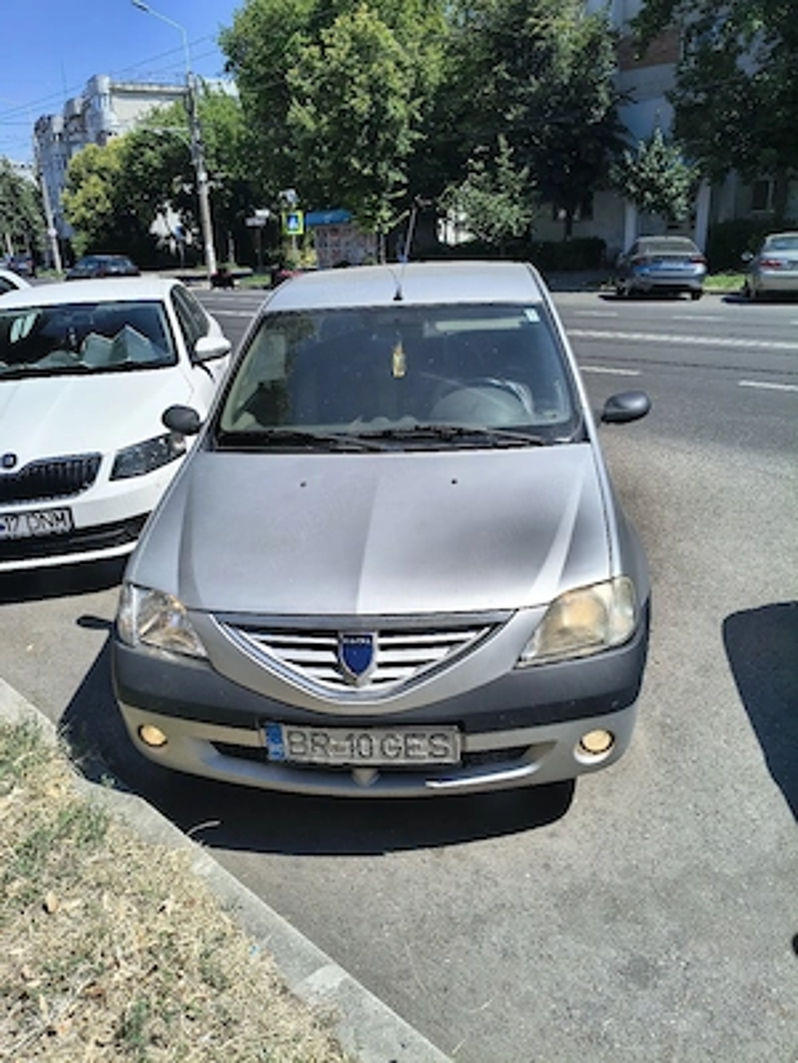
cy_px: 532
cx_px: 399
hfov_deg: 53.1
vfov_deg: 67.3
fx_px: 799
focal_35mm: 26
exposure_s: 1/5000
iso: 107
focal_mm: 4.81
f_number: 1.8
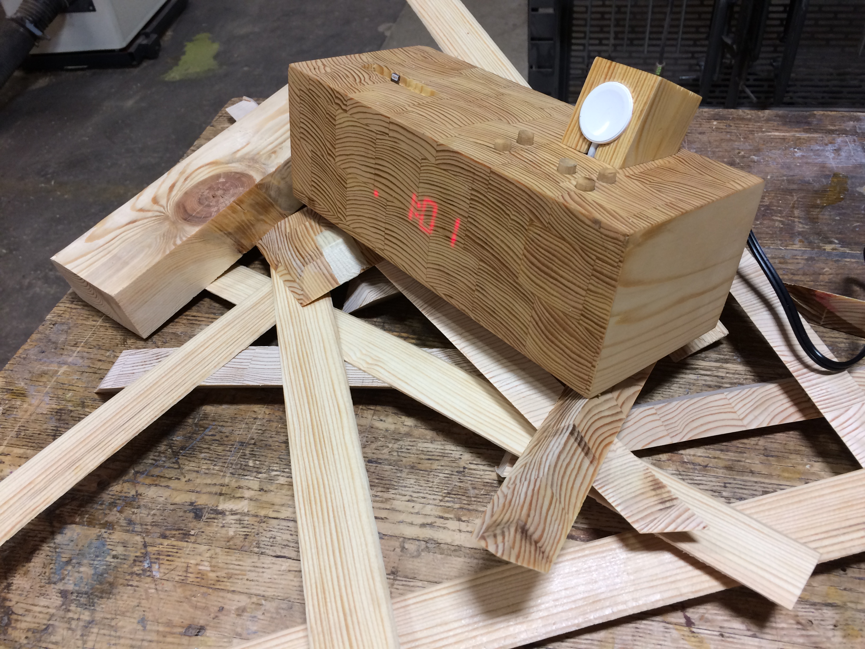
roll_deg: +5.8
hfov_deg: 61.7
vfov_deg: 48.2
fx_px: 725
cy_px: 324
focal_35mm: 29
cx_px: 432
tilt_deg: -44.1
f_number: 2.2
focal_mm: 4.15
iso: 40
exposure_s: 1/30
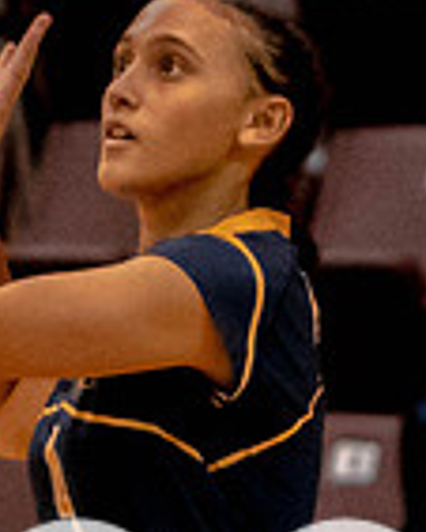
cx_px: 83
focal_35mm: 1335
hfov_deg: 1.2
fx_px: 21017
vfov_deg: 1.4
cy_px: 525
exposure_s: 1/750
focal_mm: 240
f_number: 6.3
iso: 8000
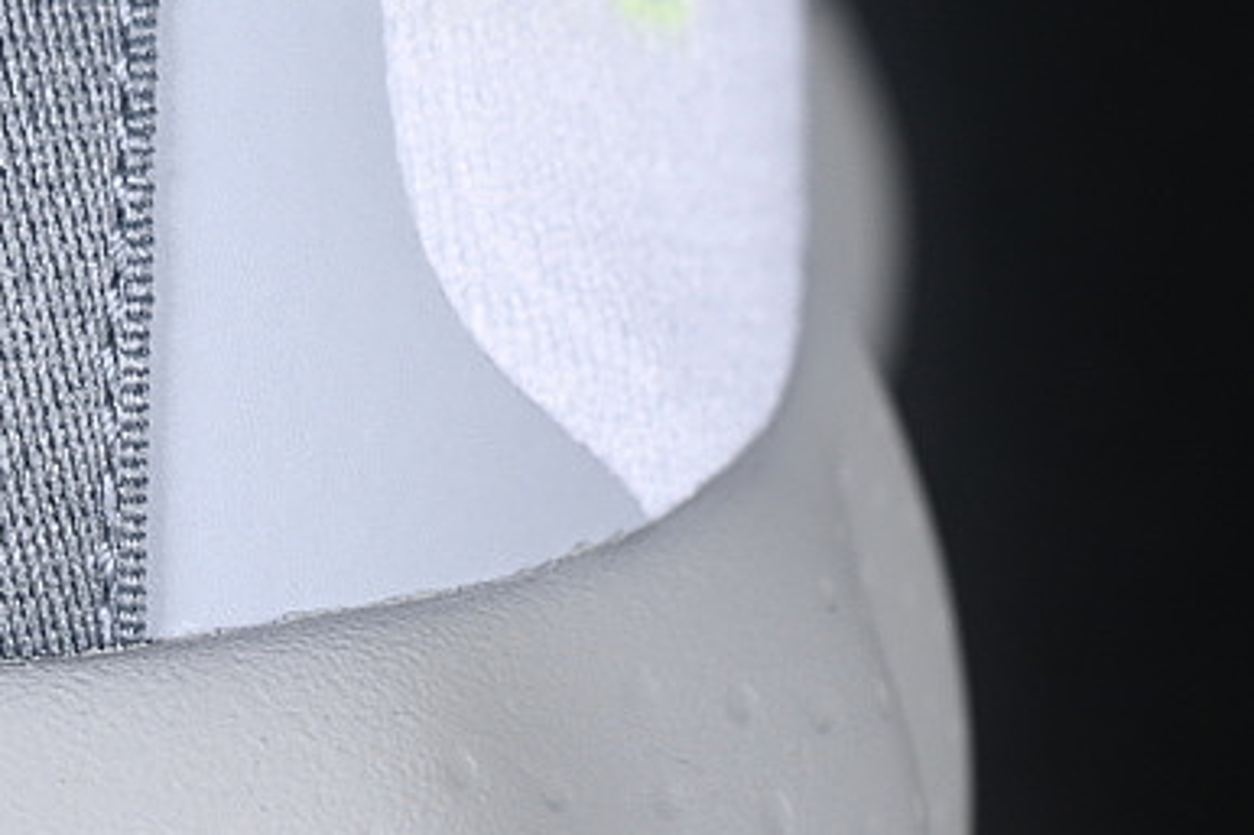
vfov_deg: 6.5
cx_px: -65
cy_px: -71
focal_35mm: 210
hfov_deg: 9.7
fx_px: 7312
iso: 160
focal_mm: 50
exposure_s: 1/80
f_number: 7.1
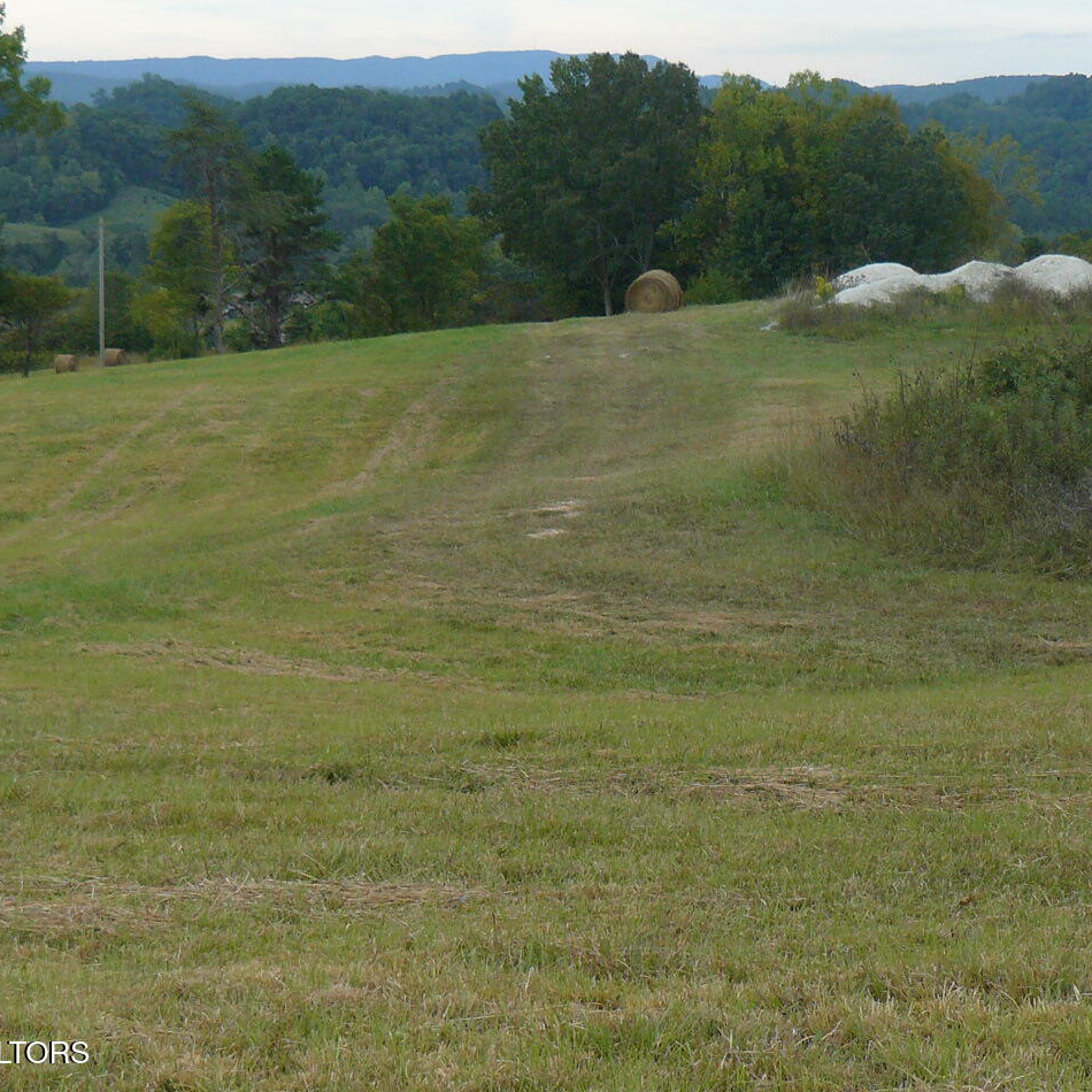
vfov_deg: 16.4
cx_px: 595
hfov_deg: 16.4
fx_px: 3783
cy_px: 549
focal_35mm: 106
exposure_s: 1/400
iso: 100
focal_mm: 9.9
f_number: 3.2
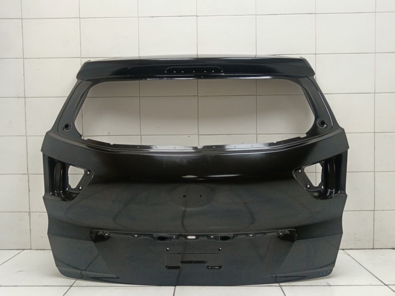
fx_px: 308
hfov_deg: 65.3
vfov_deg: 51.4
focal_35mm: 27
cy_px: 148
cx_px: 198
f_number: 1.9
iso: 439
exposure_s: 1/100
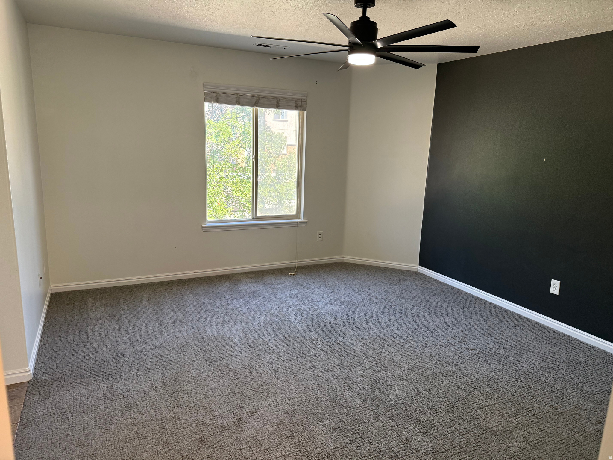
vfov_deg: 56.8
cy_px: 230
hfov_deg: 71.6
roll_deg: -2.1
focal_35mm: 24
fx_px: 425
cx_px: 306
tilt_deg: -11.9
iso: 200
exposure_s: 1/121
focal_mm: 6.76
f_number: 1.78
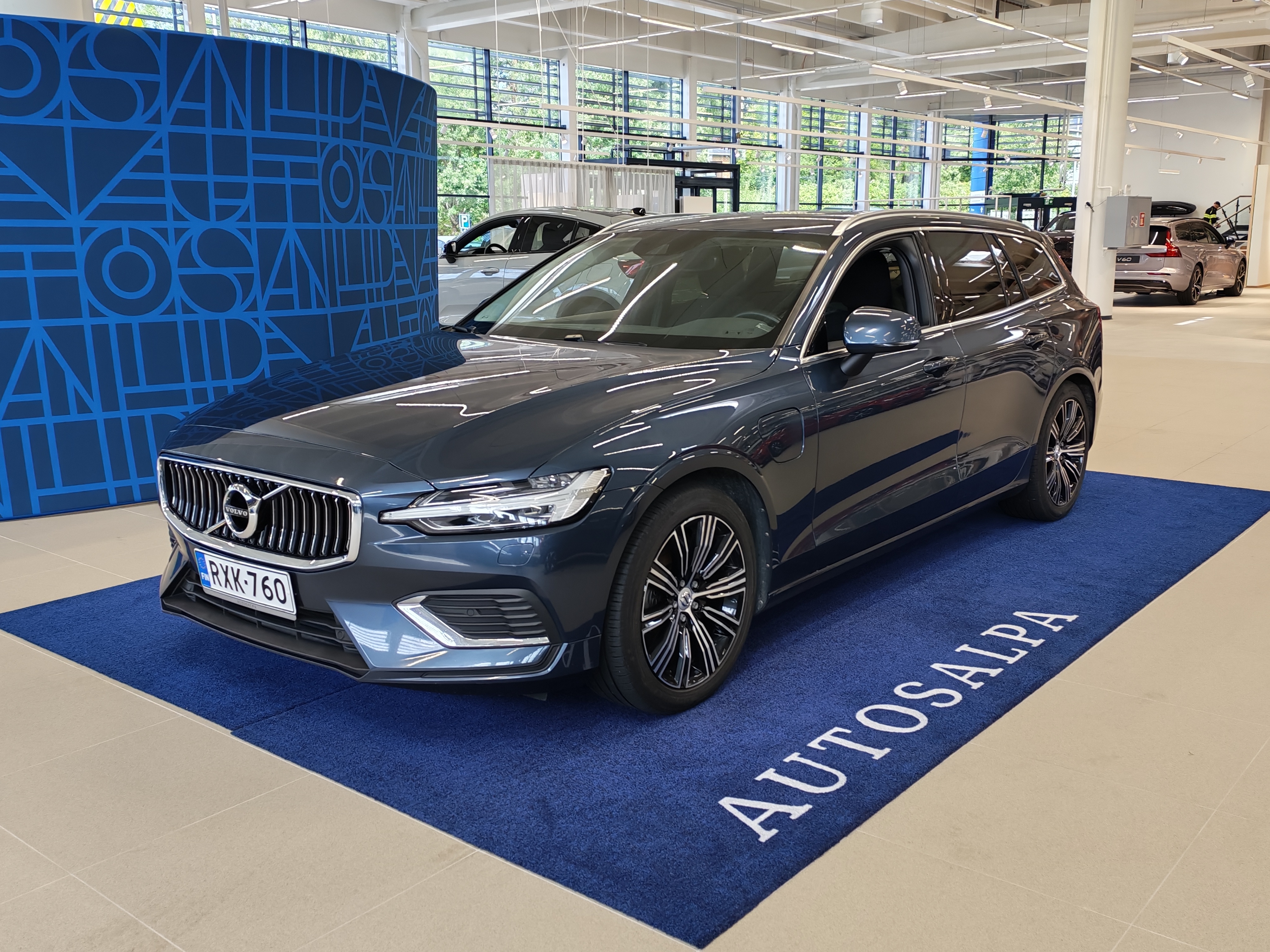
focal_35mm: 34
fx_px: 1247
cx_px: 635
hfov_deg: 54.0
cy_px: 476
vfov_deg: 41.8
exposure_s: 1/100
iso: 192
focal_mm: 6.12
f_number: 1.9
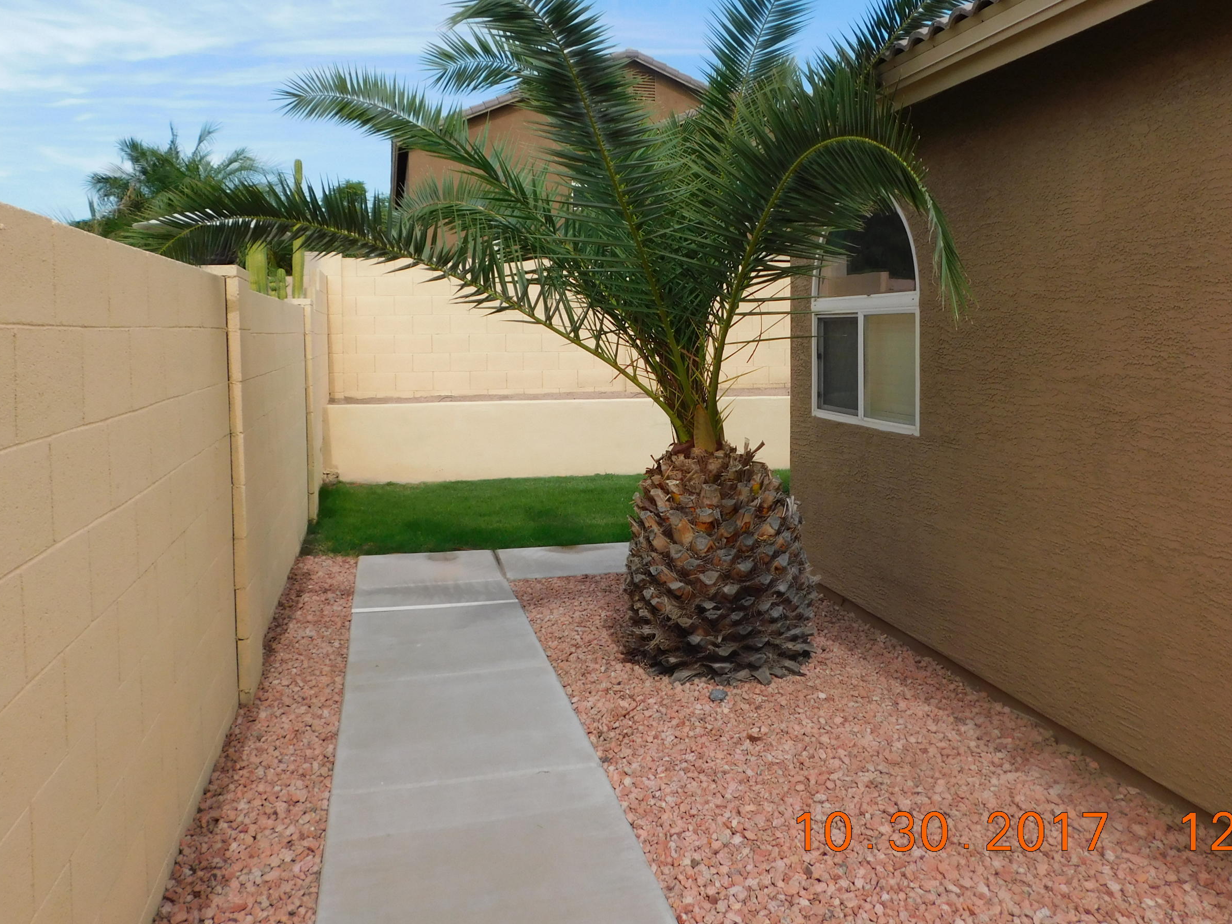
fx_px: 1032
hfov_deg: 61.6
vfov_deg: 48.0
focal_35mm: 29
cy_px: 371
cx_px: 656
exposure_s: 1/1250
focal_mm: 4
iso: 125
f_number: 3
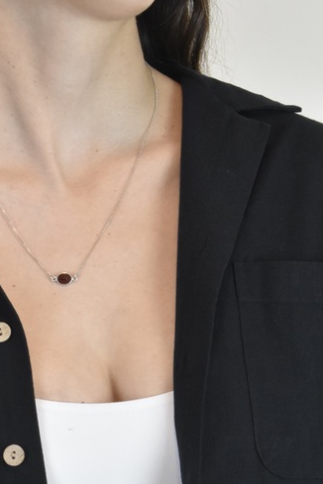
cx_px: -33
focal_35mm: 183
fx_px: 2464
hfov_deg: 7.5
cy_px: 505
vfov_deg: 11.1
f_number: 18
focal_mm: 55
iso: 1600
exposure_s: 1/30
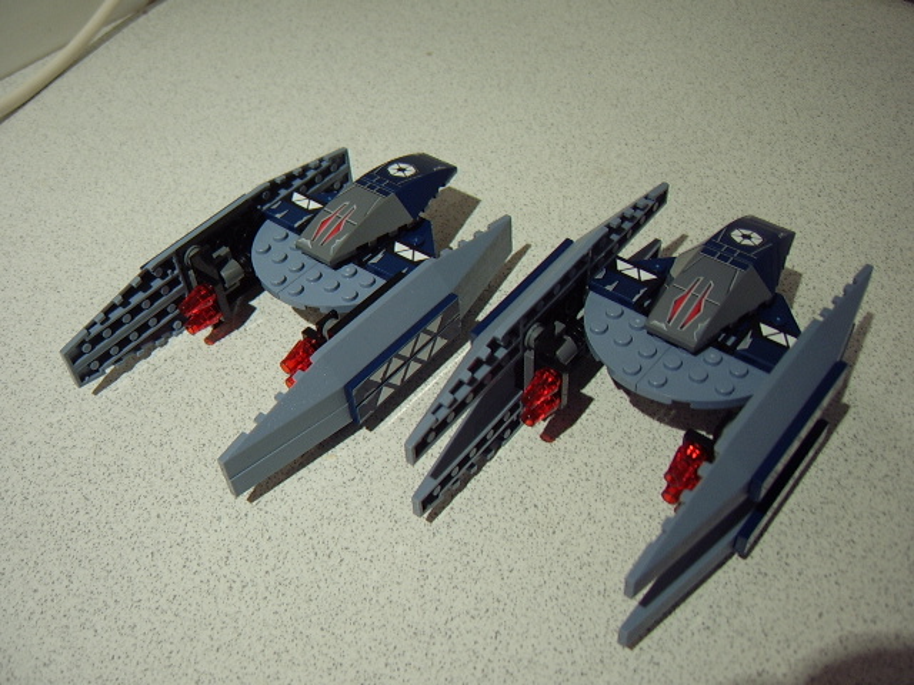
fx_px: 819
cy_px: 342
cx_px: 457
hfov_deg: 58.4
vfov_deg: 45.4
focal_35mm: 31
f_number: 2.7
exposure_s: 1/15
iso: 100
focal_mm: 8.13
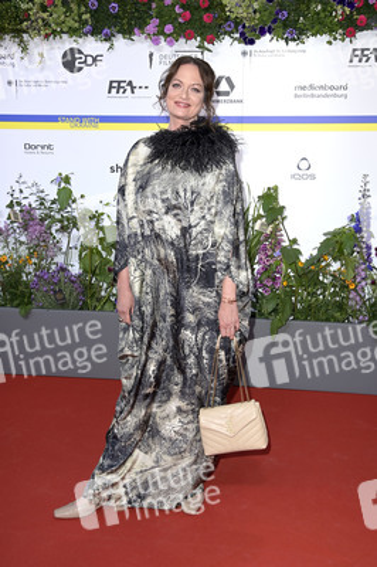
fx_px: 708
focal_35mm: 45
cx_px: 188
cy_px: 284
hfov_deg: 29.8
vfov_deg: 43.6
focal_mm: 45
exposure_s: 1/250
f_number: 6.3
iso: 640
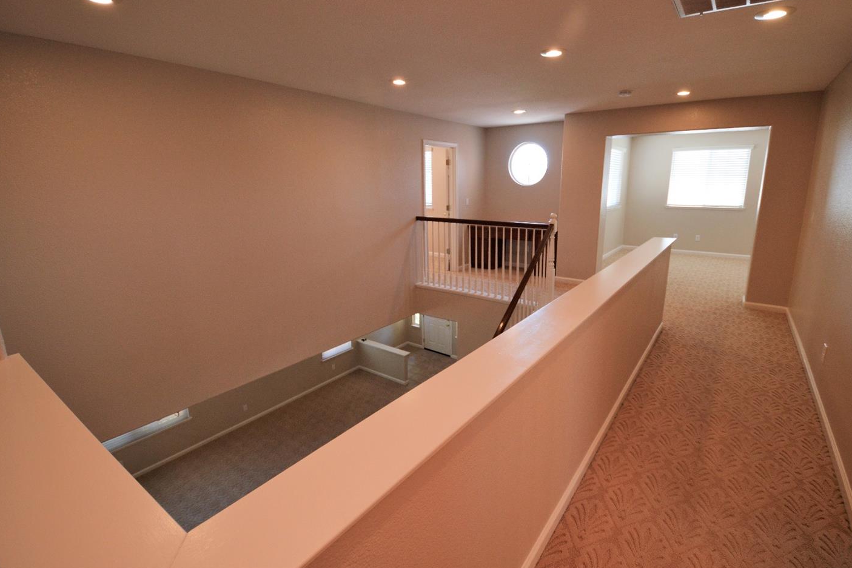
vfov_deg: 73.7
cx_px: 441
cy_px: 268
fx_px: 379
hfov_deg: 96.7
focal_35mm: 16
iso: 400
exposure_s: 1/60
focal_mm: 10
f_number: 4
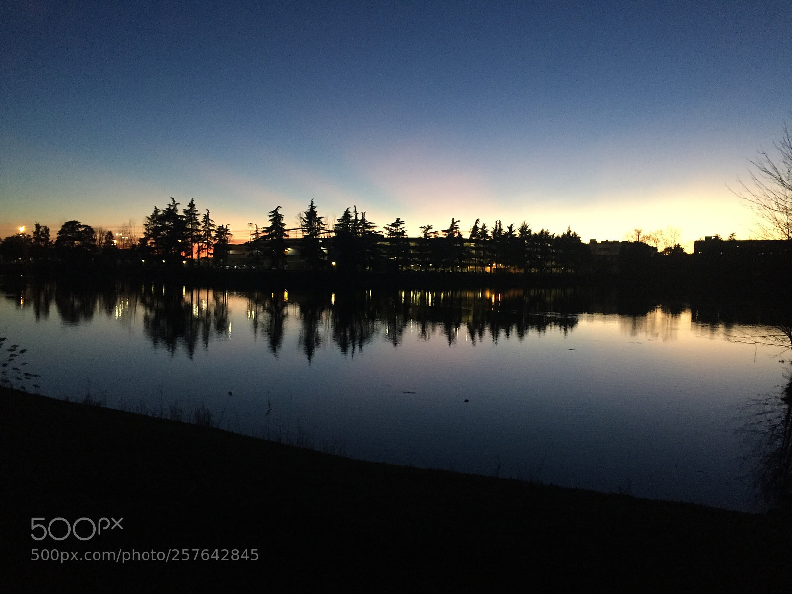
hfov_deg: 61.7
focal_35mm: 29
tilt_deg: -3.3
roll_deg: -0.6
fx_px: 664
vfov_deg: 48.2
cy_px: 297
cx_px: 396
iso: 250
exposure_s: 1/20
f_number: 2.2
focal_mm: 4.15
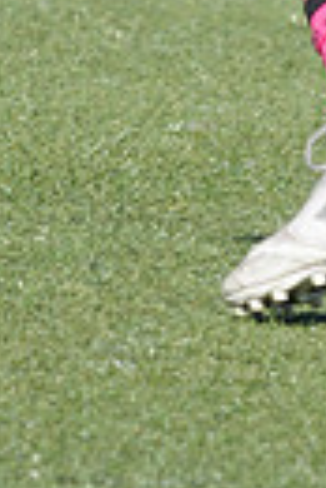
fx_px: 27079
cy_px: -533
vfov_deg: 1.0
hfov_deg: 0.7
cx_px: 373
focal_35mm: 1999
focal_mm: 300
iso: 200
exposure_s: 1/500
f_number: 7.1
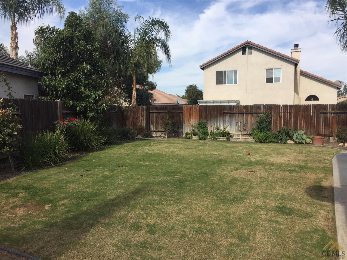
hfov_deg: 61.7
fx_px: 291
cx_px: 174
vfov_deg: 48.2
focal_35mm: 29
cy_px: 130
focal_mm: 4.15
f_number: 2.2
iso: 32
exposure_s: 1/2326
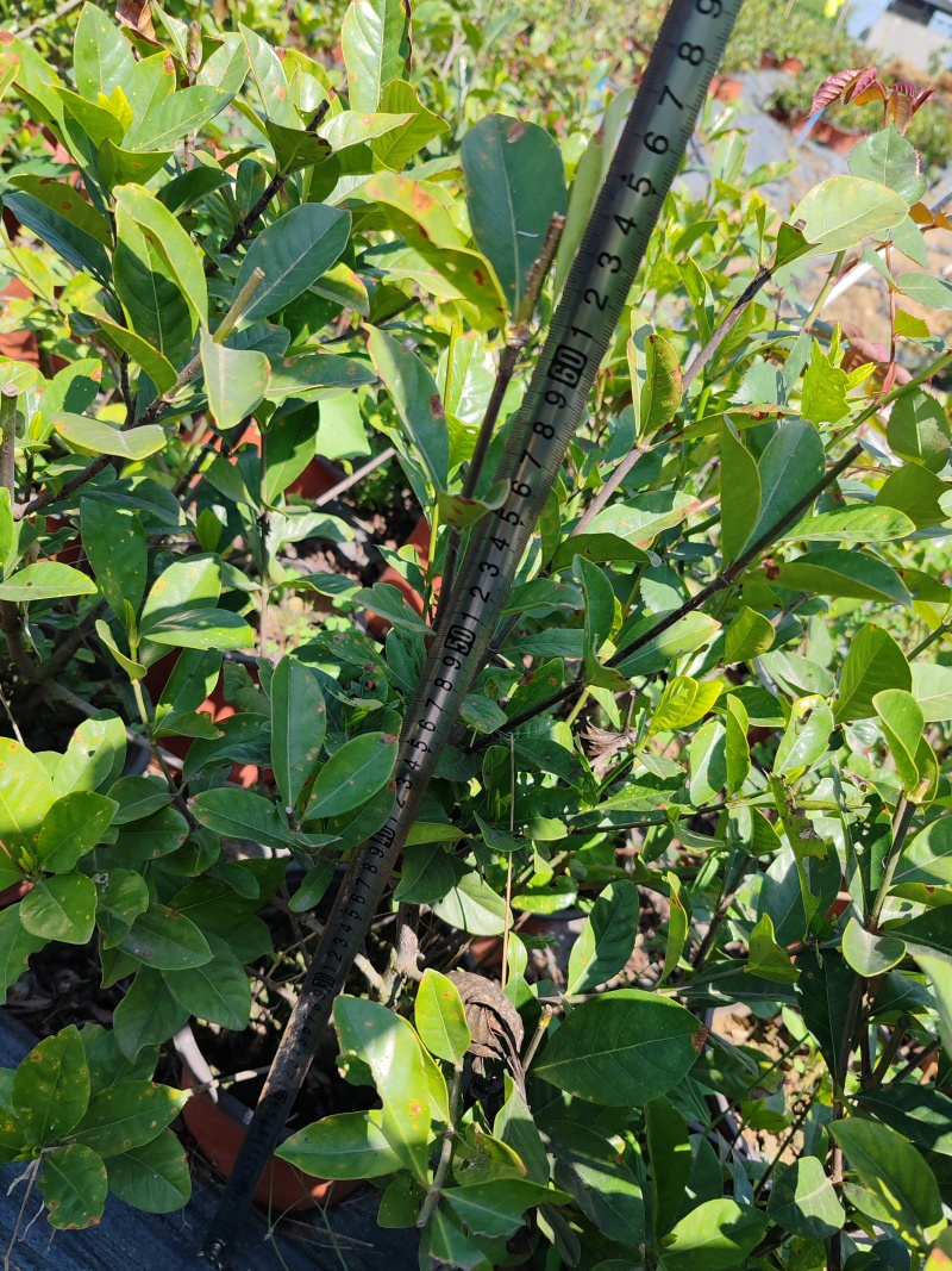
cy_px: 636
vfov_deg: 65.3
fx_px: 990
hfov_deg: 51.3
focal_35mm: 27
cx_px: 476
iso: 64
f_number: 1.9
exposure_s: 1/430
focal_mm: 6.12
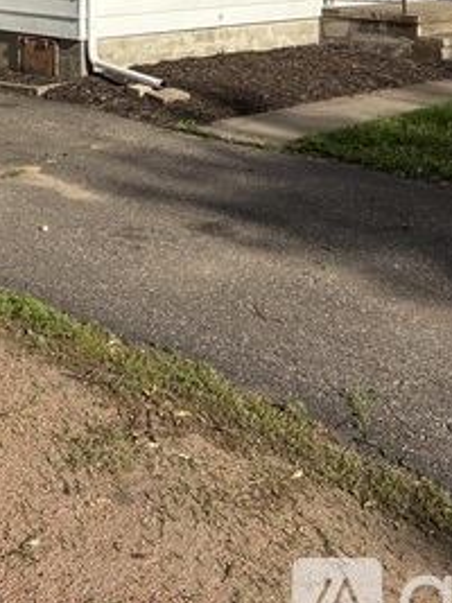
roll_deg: -0.5
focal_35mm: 65
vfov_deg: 26.7
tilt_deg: +1.7
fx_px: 1133
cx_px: 93
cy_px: -105
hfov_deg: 22.3
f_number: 1.6
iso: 50
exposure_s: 1/5814
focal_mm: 5.96
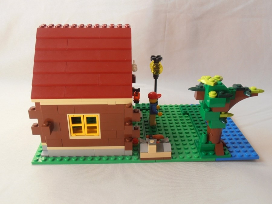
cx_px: 136
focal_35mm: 37
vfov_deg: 38.7
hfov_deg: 50.1
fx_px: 291
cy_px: 102
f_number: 3.9
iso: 125
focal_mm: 6.61
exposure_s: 1/40
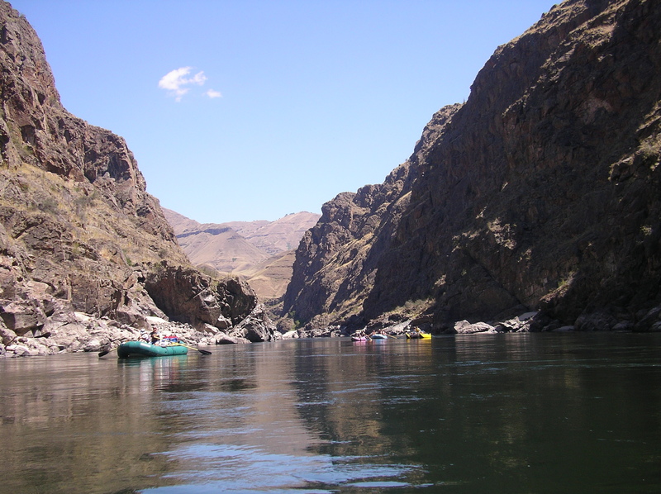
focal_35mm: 48
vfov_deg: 30.2
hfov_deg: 39.7
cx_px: 330
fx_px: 915
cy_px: 247
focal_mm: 7.5
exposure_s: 1/400
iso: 50
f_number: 3.1
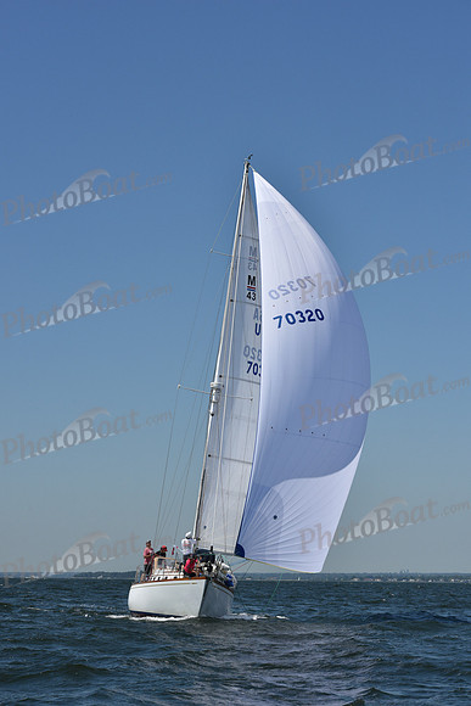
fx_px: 1530
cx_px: 236
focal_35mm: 78
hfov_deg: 17.5
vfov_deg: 26.0
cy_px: 353
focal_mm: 78
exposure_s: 1/1250
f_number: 10
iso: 250
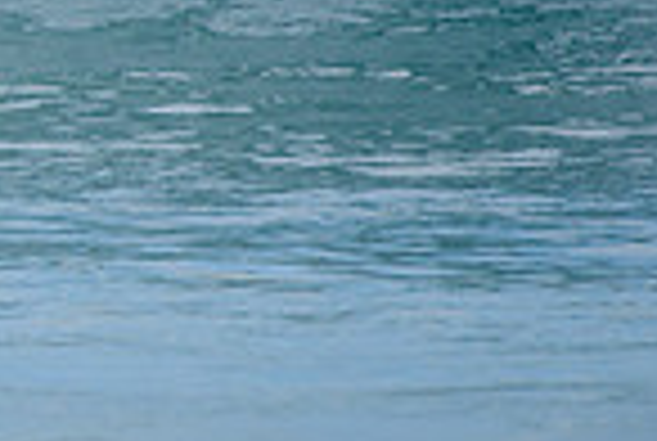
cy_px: -142
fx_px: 36282
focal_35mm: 1984
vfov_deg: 0.7
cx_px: -572
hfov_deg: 1.0
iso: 200
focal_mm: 500
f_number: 5.6
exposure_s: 1/2000
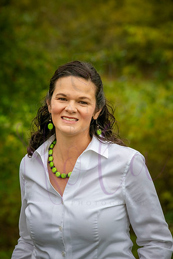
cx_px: 86
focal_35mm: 155
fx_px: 1117
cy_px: 130
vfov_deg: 13.2
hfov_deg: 8.9
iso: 2000
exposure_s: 1/800
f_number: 9
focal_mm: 155
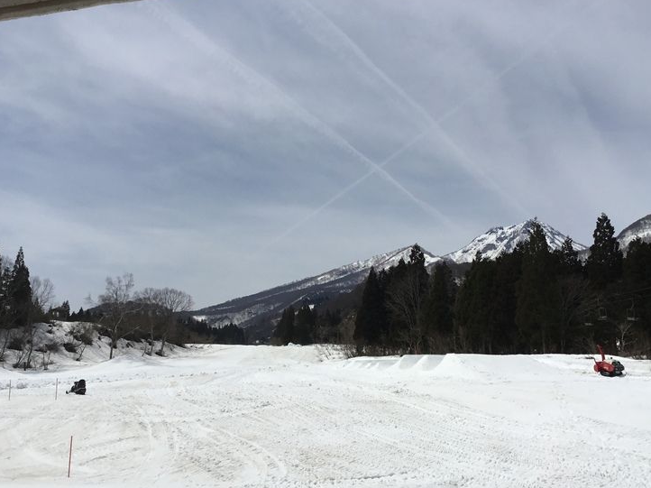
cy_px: 267
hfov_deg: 52.6
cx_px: 349
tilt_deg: +14.5
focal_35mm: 35
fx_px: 658
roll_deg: -0.2
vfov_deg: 40.6
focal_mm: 3.3
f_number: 2.4
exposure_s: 1/5102
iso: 25
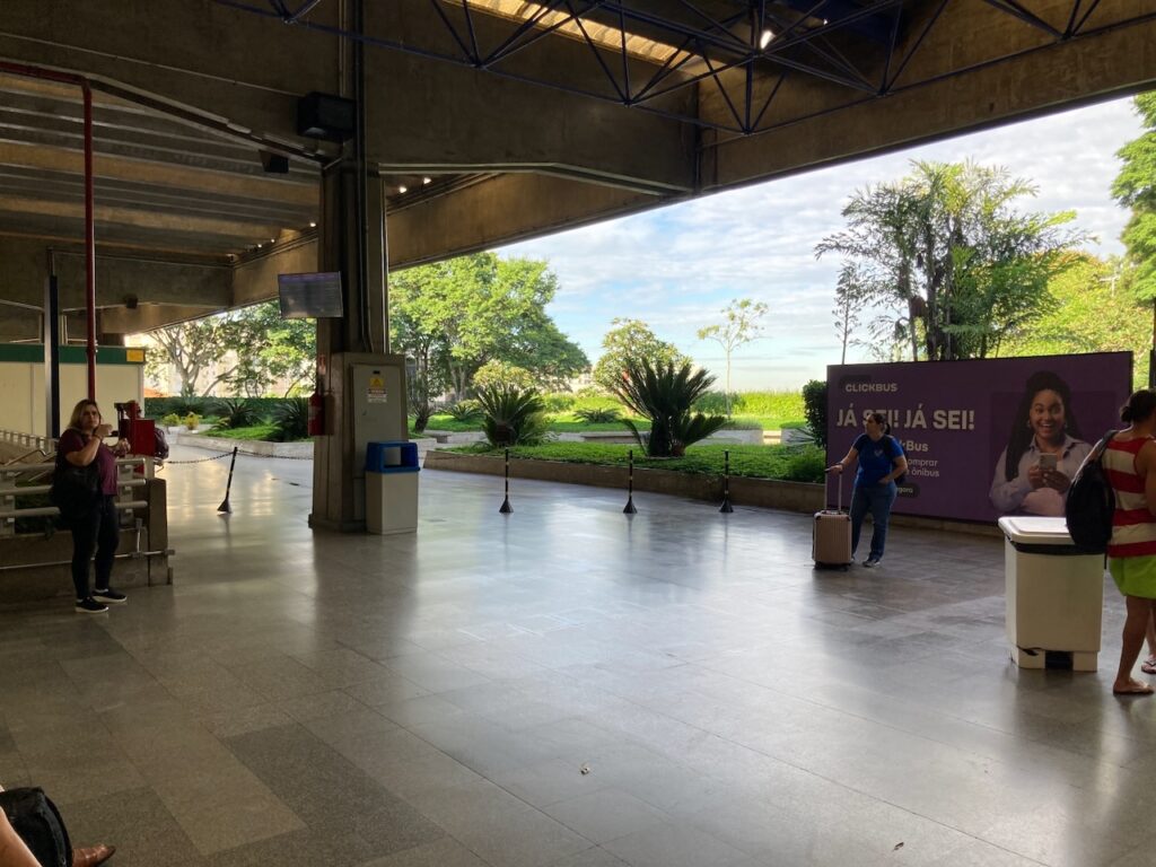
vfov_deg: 49.7
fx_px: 935
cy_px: 434
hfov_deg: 63.4
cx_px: 578
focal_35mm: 28
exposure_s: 1/225
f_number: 1.8
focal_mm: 3.99
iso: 20
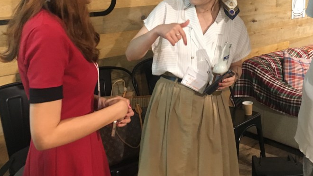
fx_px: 407
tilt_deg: -5.6
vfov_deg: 23.6
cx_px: 201
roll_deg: -0.6
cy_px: 11
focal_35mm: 49
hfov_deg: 41.7
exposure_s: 1/15
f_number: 2.2
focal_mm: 4.15
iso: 200
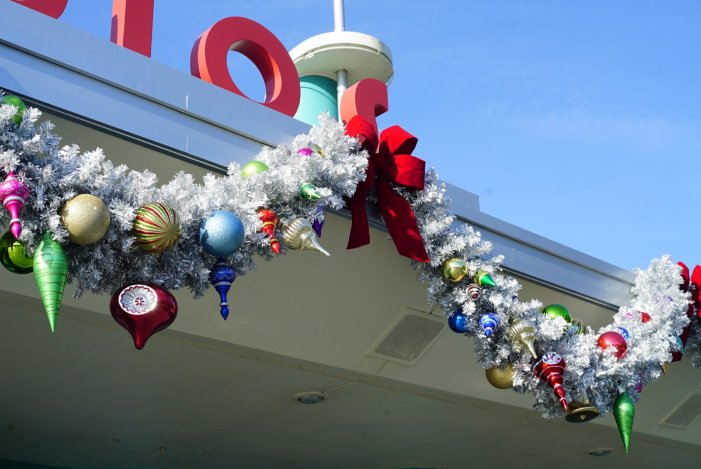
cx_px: 350
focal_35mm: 50
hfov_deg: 39.6
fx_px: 974
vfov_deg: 27.0
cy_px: 234
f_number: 9
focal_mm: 50
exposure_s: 1/125
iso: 100
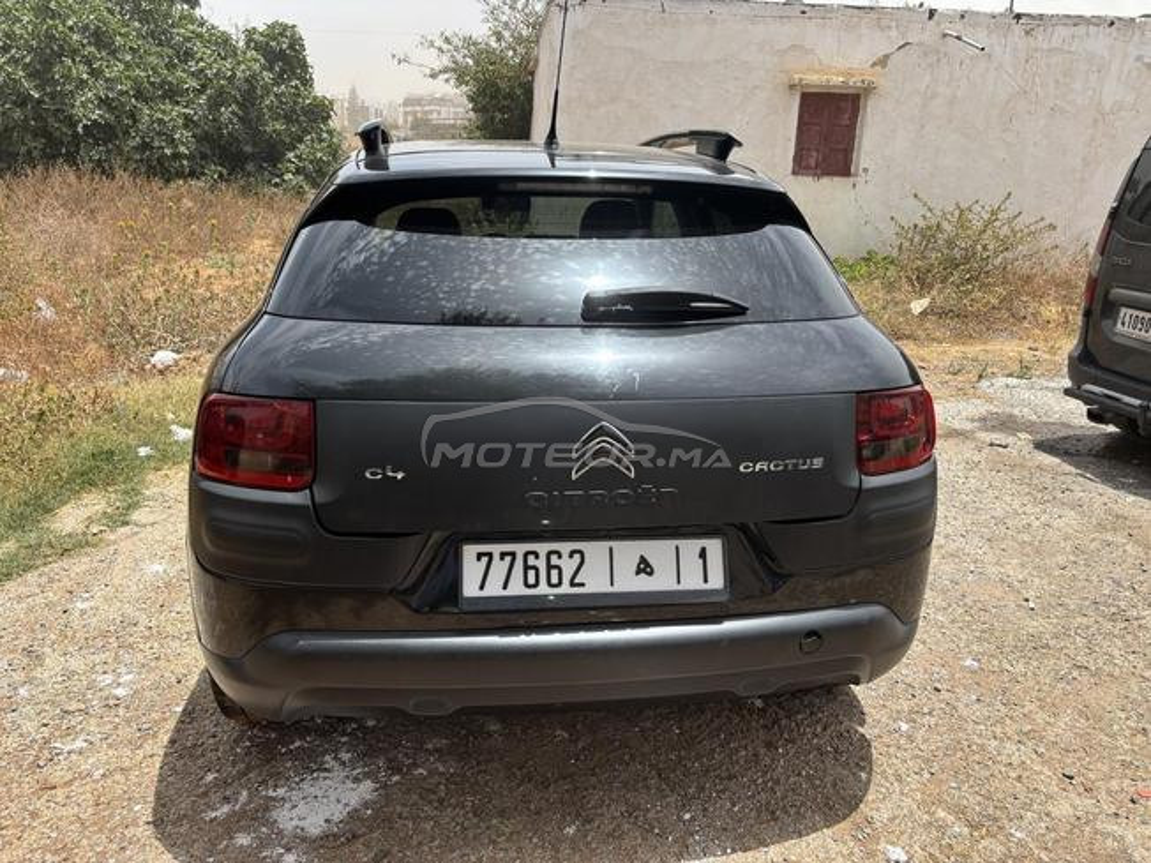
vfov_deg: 53.1
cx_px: 576
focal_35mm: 26
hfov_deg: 67.3
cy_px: 432
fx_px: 865
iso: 50
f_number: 1.6
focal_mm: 5.96
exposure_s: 1/2151
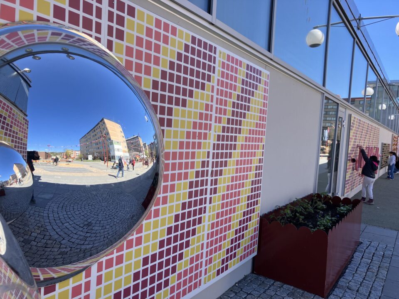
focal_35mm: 28
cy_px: 150
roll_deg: -4.1
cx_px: 200
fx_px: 323
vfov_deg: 49.7
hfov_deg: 63.4
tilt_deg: -3.6
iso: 32
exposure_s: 1/796
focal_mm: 3.99
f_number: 1.8
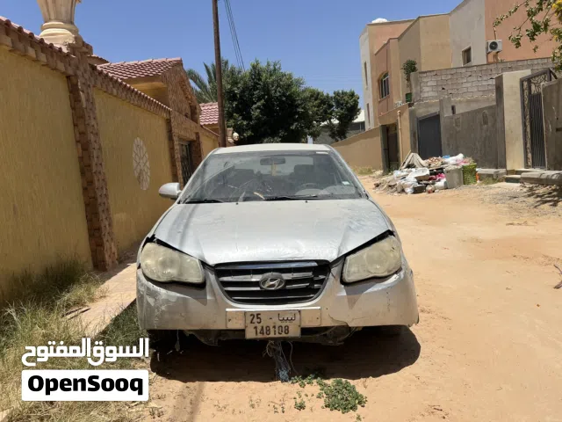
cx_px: 281
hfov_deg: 67.3
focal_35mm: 26
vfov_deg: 53.1
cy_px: 211
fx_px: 422
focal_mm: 5.7
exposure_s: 1/8696
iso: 50
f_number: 1.5
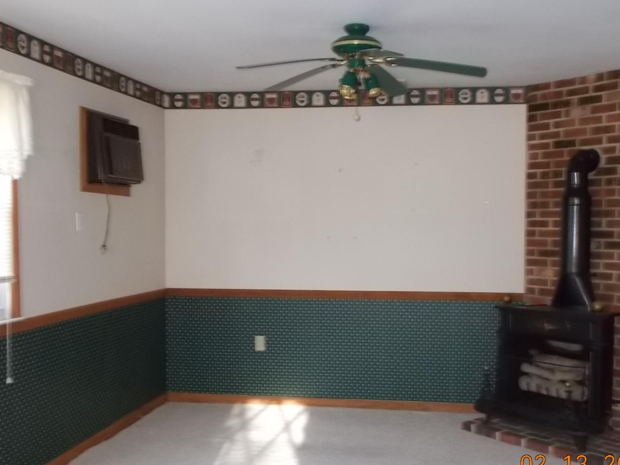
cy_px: 259
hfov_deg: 42.0
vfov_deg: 32.2
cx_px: 336
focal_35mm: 45
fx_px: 806
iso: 400
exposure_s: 1/30
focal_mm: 6.9
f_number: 3.9
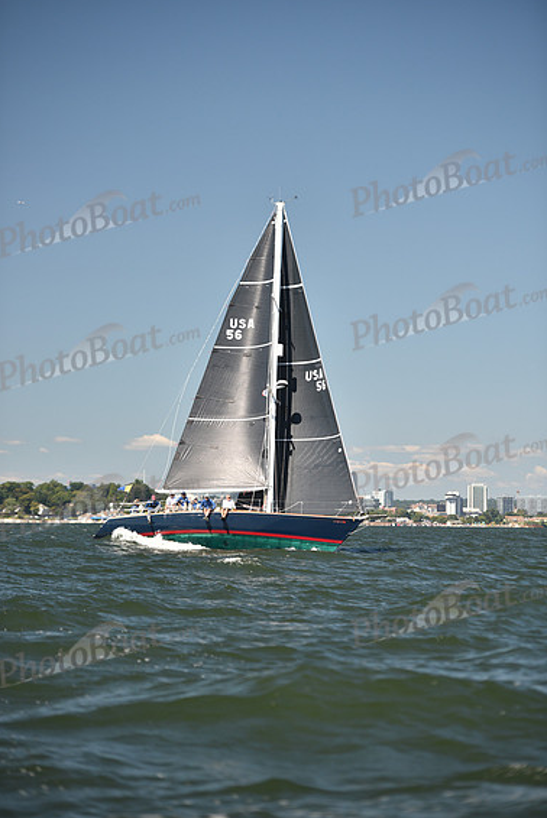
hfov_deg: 11.2
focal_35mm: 123
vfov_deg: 16.6
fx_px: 2800
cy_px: 409
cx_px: 276
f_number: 2.8
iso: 250
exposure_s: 1/1250
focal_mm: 120
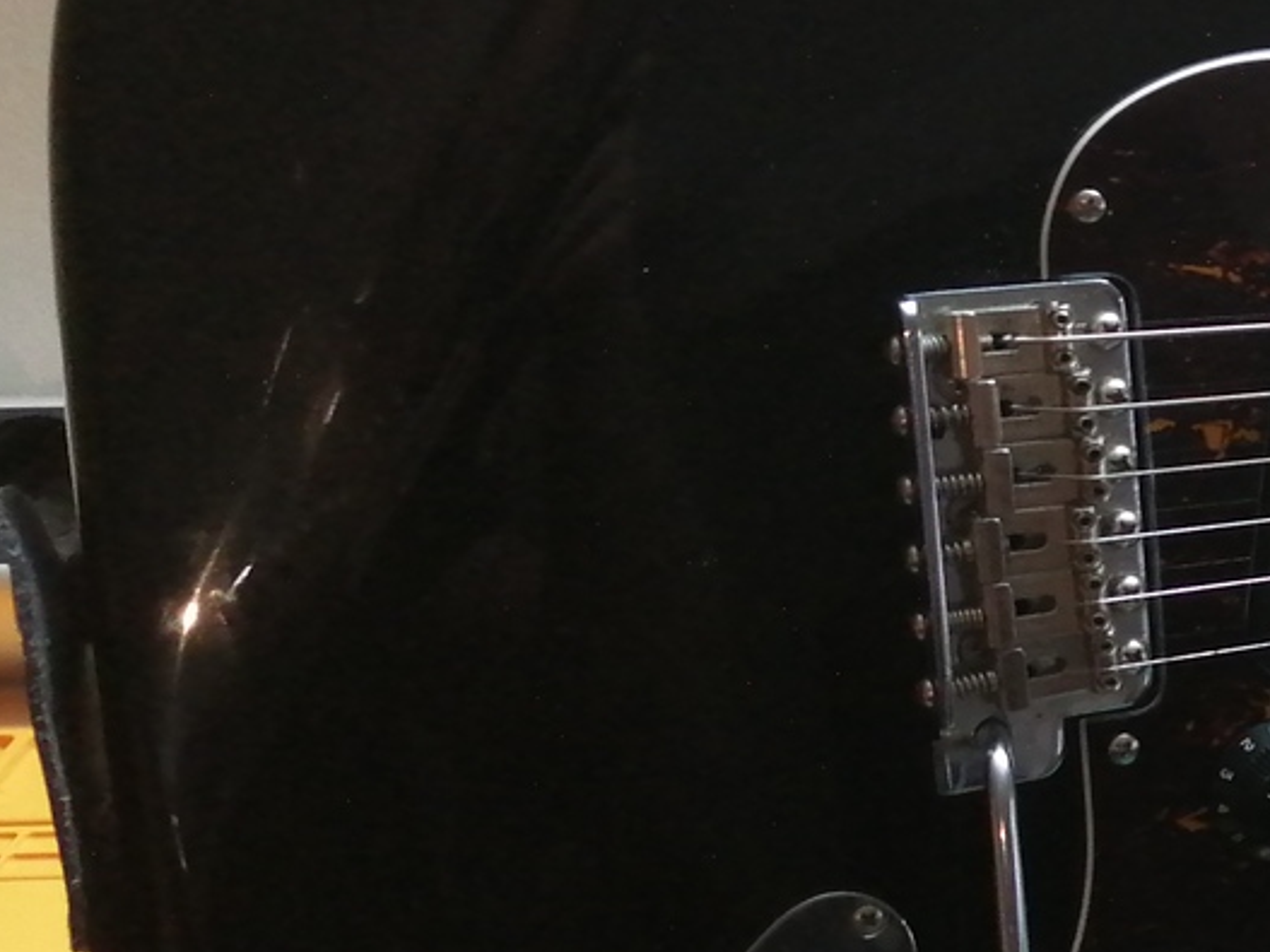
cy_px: 468
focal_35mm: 79
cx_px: 1894
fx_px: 2898
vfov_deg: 18.7
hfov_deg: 21.0
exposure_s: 1/33.3
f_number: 1.8
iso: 80
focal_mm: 3.46
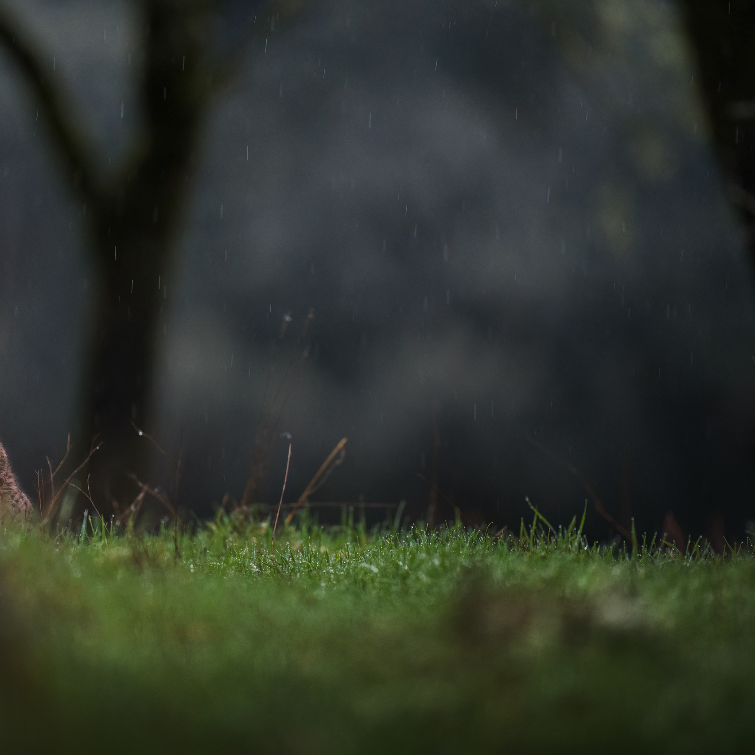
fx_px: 18902
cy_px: 378
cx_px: 338
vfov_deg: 2.3
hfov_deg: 2.3
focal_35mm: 766
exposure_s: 1/250
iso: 10000
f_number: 4
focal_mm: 600
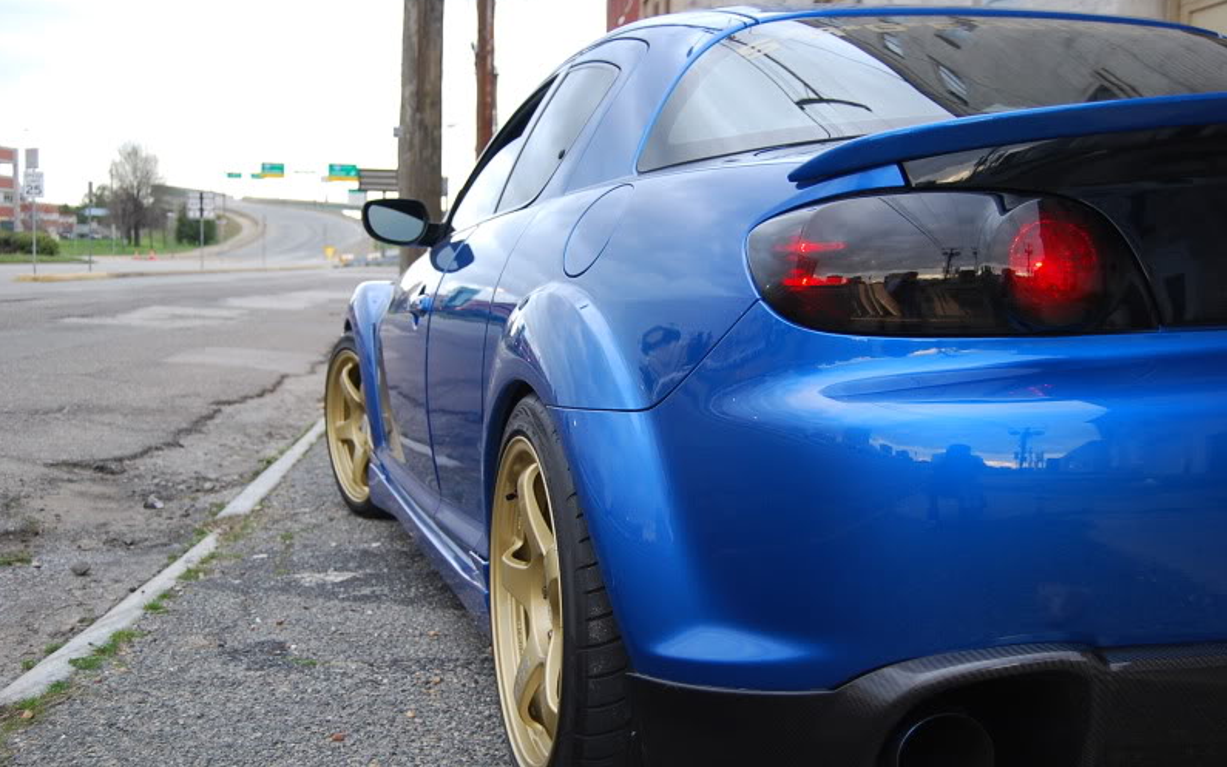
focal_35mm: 40
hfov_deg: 49.3
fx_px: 1338
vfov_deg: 32.0
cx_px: 612
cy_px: 402
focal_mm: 26
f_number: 4.2
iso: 360
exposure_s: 1/30
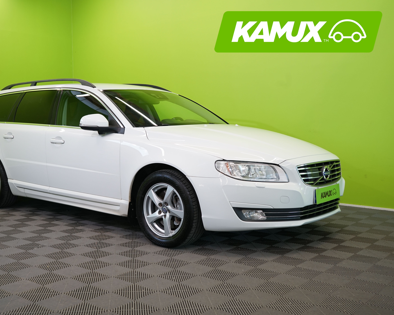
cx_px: 154
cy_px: 156
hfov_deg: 46.5
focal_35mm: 39
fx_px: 455
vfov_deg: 38.2
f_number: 6.3
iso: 500
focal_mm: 34
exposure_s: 1/40
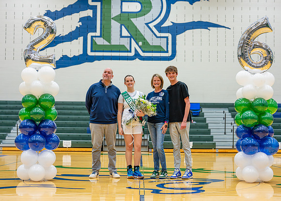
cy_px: 108
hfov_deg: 34.3
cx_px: 148
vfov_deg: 24.9
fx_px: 455
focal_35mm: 57
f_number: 2.2
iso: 1600
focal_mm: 50
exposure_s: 1/500
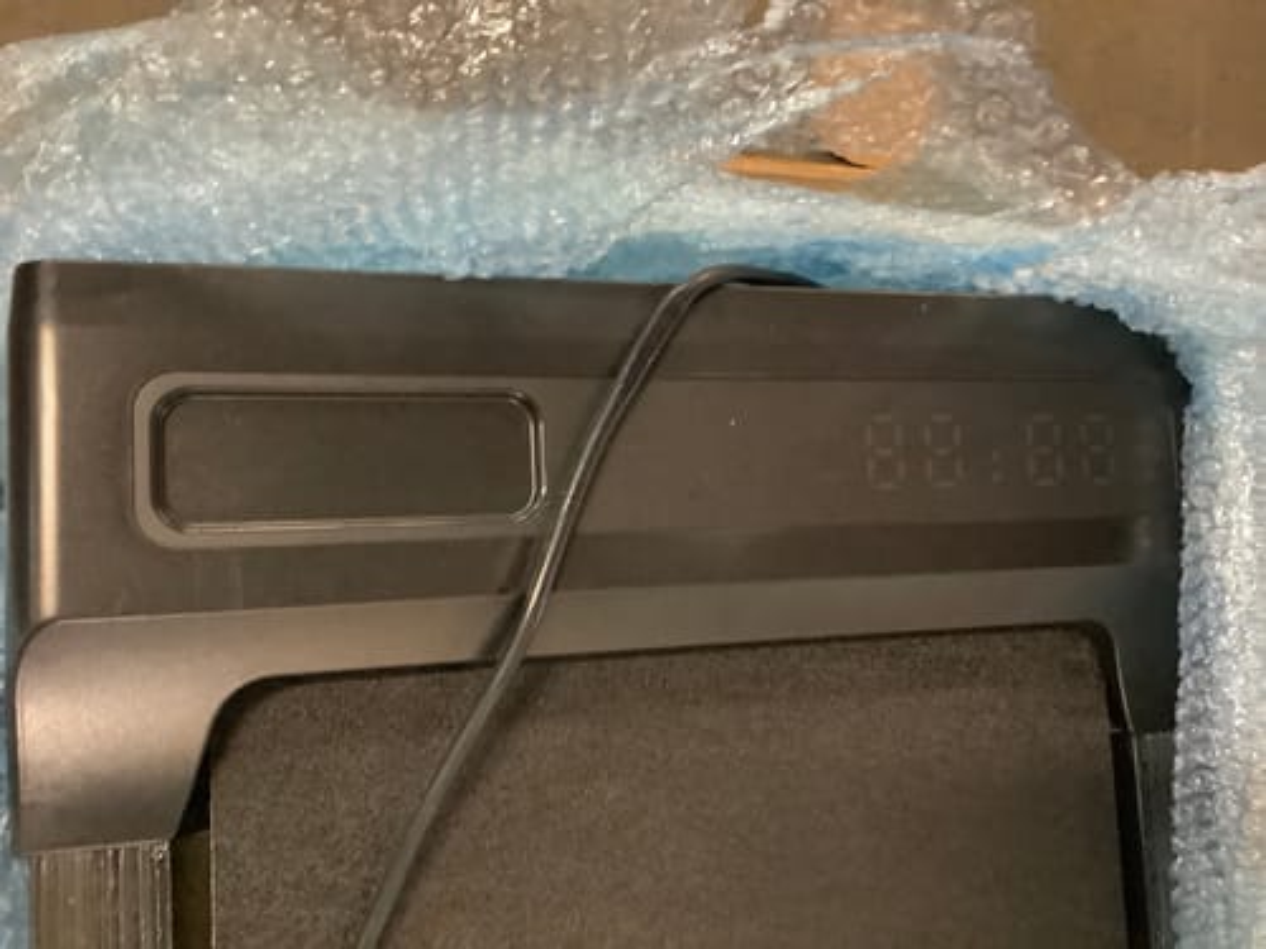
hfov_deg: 58.4
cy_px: 474
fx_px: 1134
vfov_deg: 45.4
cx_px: 633
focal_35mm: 31
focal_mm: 3.3
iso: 640
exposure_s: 1/25
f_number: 2.4
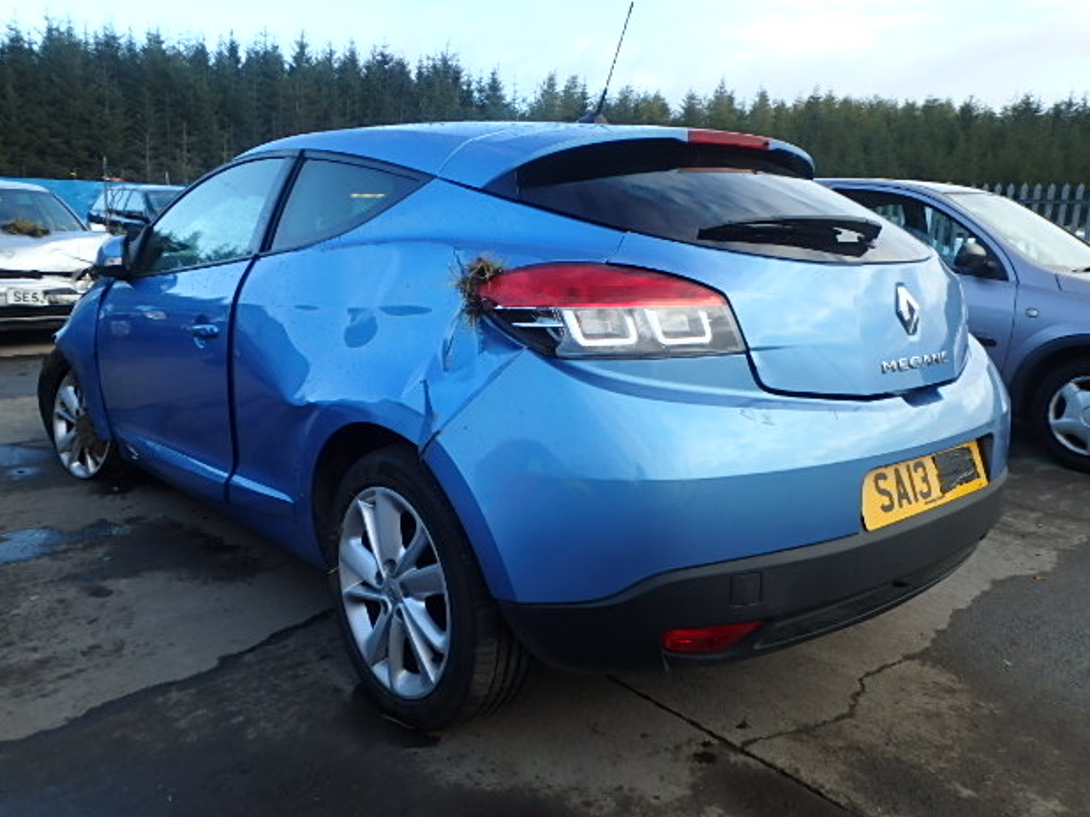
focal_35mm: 29
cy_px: 406
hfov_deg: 61.7
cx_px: 531
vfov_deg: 48.2
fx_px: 913
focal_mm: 5
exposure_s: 1/125
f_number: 4.4
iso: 125
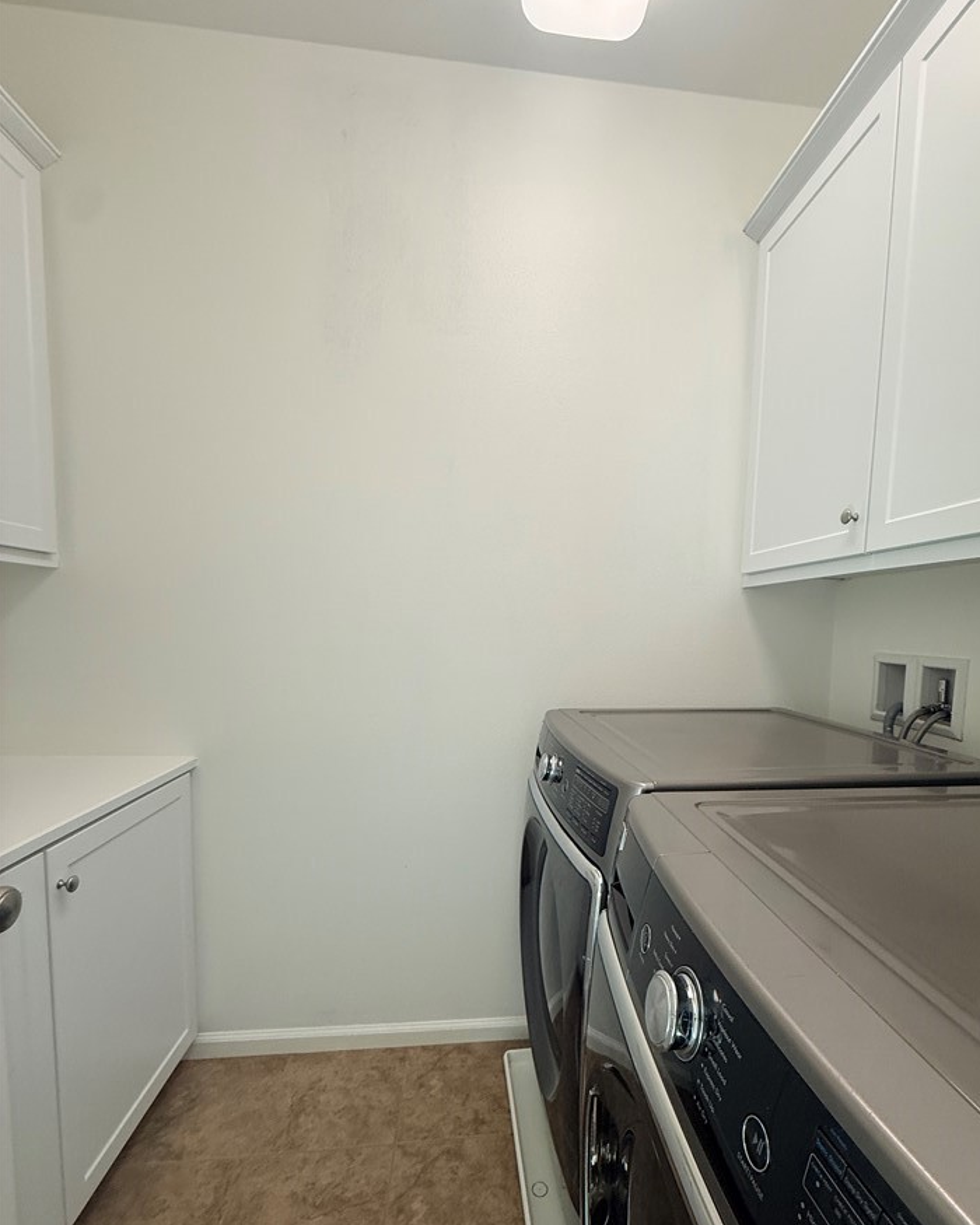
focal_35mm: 16
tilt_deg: -3.9
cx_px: 536
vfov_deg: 92.8
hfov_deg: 80.2
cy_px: 678
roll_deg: -1.5
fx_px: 580
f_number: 2.2
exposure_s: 1/120
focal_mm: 2.22
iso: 125
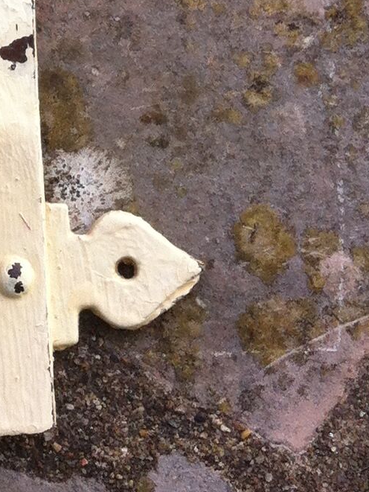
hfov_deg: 10.5
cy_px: -163
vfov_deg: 13.8
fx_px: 1947
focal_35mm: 137
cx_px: -188
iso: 80
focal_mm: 3.85
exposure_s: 1/262
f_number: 2.8
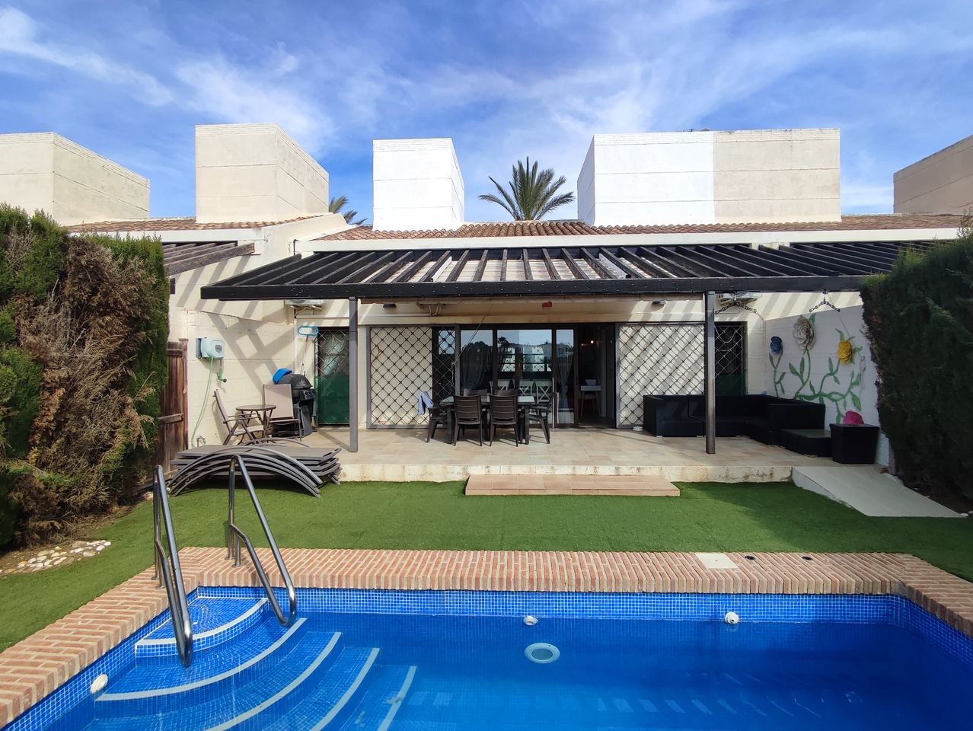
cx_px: 486
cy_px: 366
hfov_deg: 94.5
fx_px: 450
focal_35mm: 16
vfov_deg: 78.2
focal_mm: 1.65
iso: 50
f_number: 2.2
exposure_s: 1/968
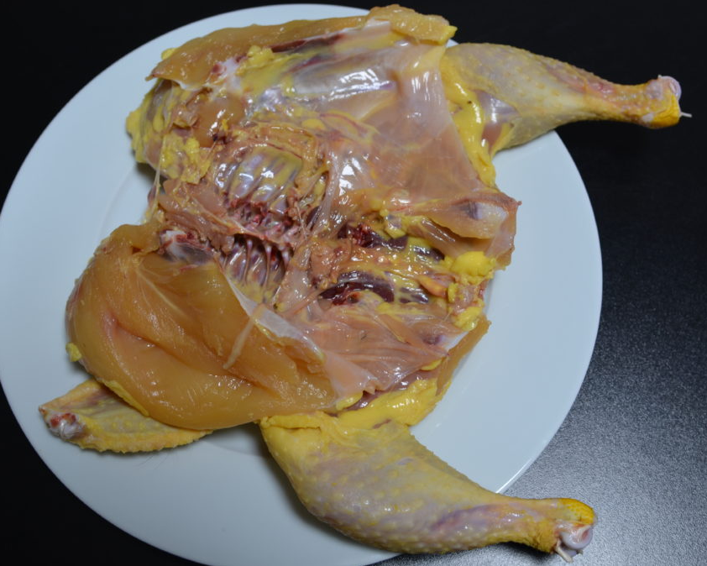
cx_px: 321
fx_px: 858
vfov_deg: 36.5
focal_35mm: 41
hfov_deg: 44.7
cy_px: 284
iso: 160
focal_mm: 24
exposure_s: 1/15
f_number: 4
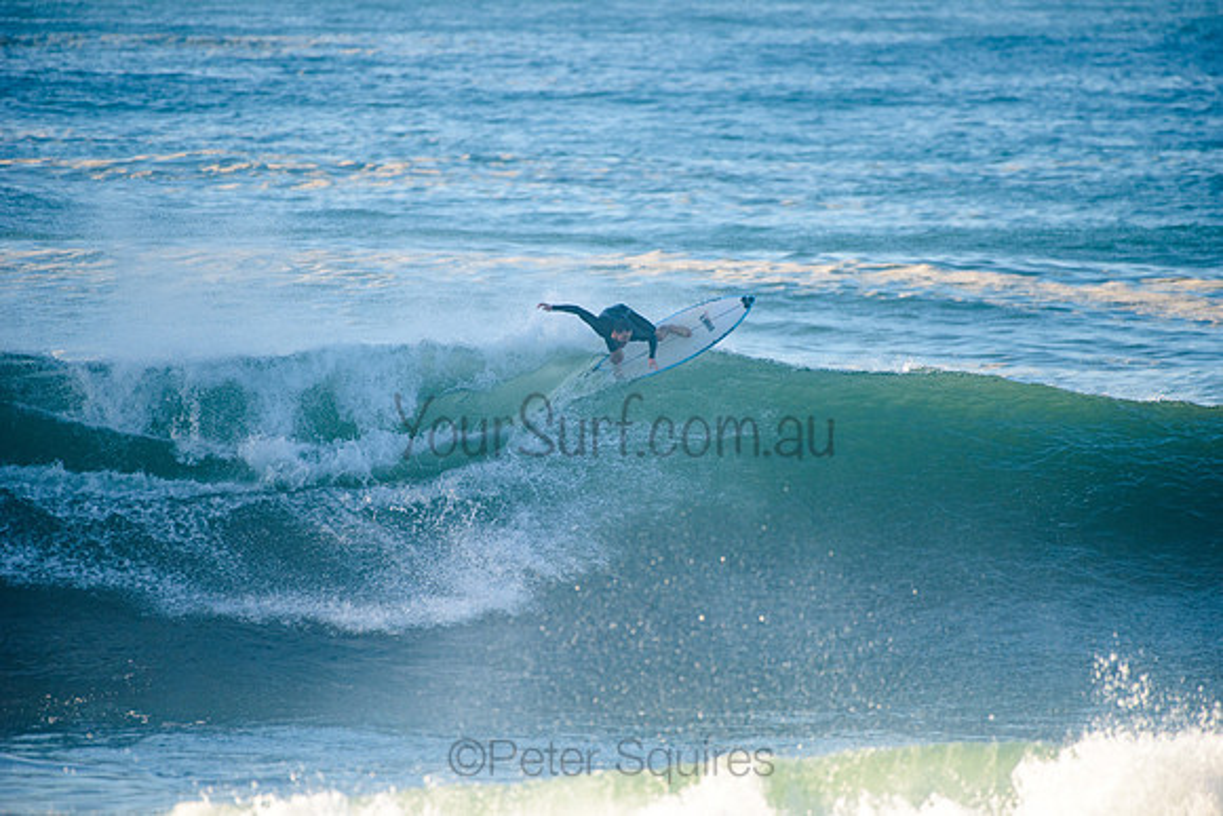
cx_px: 612
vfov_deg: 2.8
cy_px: 408
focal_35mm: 500
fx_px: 16993
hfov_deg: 4.1
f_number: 5.6
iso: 360
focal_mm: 500
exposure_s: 1/1600
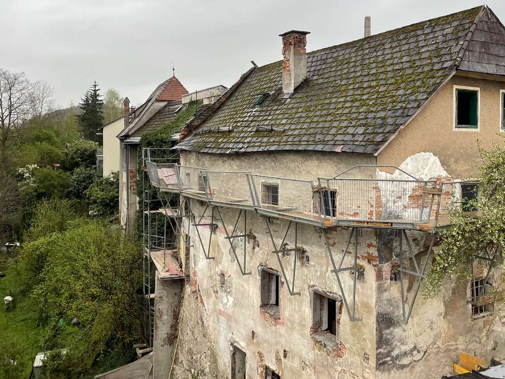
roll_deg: -0.1
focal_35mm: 36
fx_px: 525
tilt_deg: -1.1
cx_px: 291
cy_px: 154
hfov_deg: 51.2
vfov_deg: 39.5
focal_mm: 4.2
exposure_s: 1/125
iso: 32
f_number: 1.6
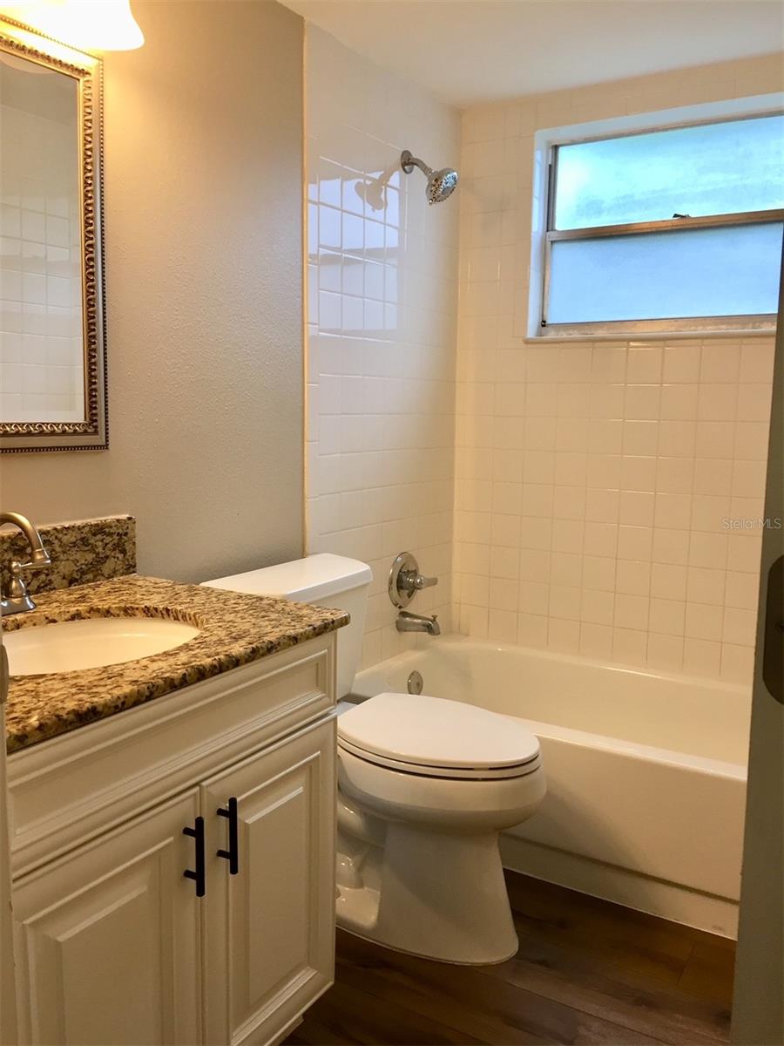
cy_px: 523
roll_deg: -1.3
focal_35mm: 29
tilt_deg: -6.8
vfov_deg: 61.7
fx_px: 876
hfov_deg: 48.2
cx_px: 392
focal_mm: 4.15
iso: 32
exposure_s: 1/40
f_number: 2.2
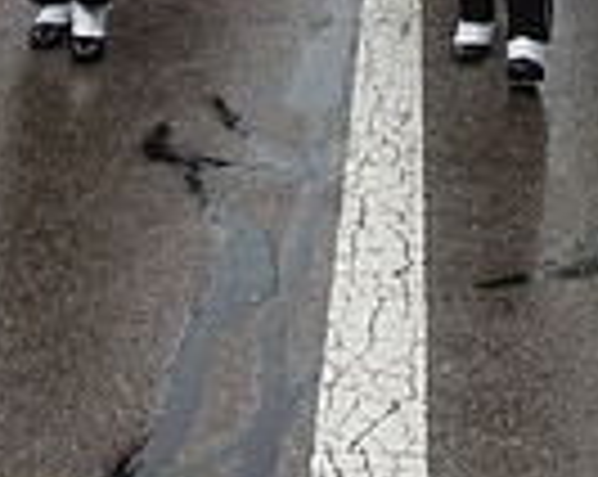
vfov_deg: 10.8
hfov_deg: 14.9
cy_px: -506
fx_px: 2280
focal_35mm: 129
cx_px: 300
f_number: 3.5
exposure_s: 1/2000
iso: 1600
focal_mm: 24
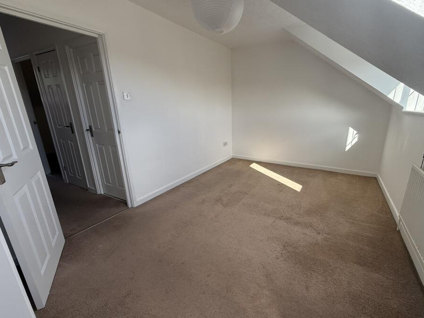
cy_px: 160
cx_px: 238
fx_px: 196
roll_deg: +0.0
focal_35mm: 16
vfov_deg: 78.1
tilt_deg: -15.6
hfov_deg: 94.0
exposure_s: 1/262
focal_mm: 2.22
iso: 64
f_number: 2.2
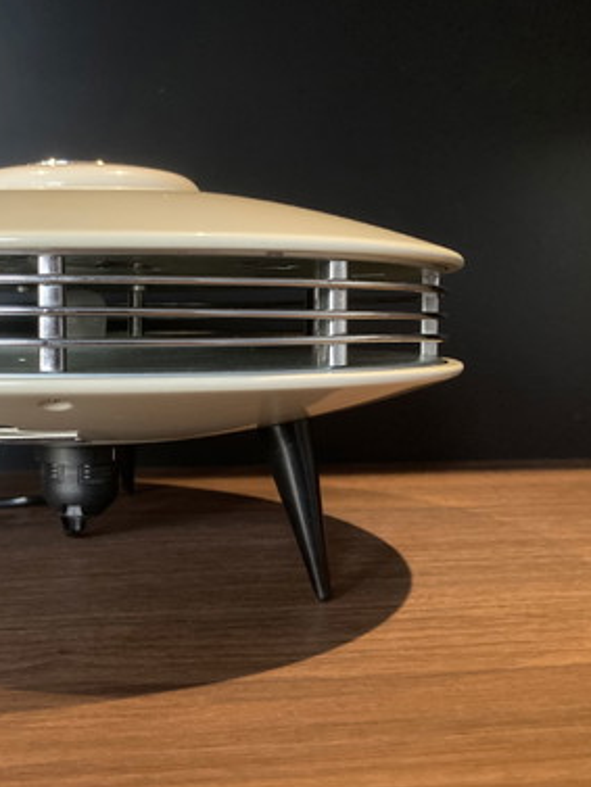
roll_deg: -1.5
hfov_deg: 36.4
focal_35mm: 38
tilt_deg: -3.5
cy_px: 390
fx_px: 865
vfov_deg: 49.0
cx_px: 111
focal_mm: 3.99
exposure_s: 1/30
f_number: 1.8
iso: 640
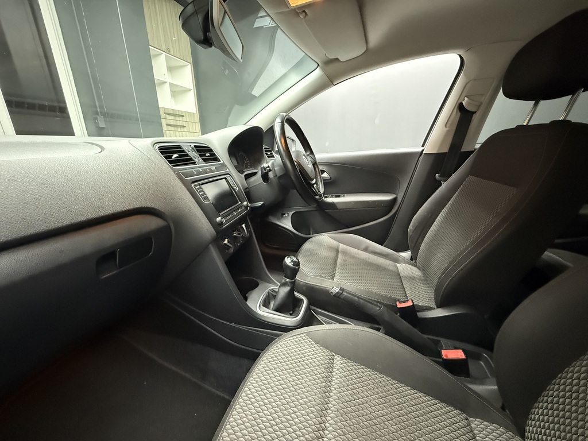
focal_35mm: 14
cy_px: 220
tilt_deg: -17.5
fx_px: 238
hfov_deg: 102.1
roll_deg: +0.8
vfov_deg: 85.7
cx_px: 294
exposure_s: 1/33
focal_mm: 2.22
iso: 1250
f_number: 2.2
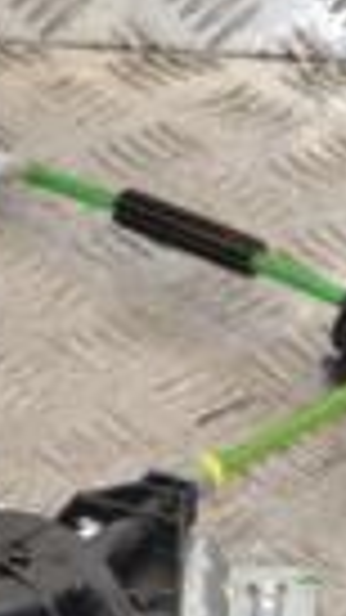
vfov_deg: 10.3
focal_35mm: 206
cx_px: 562
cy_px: 769
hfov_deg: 5.8
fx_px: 3362
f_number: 5.6
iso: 800
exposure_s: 1/200
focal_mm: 30
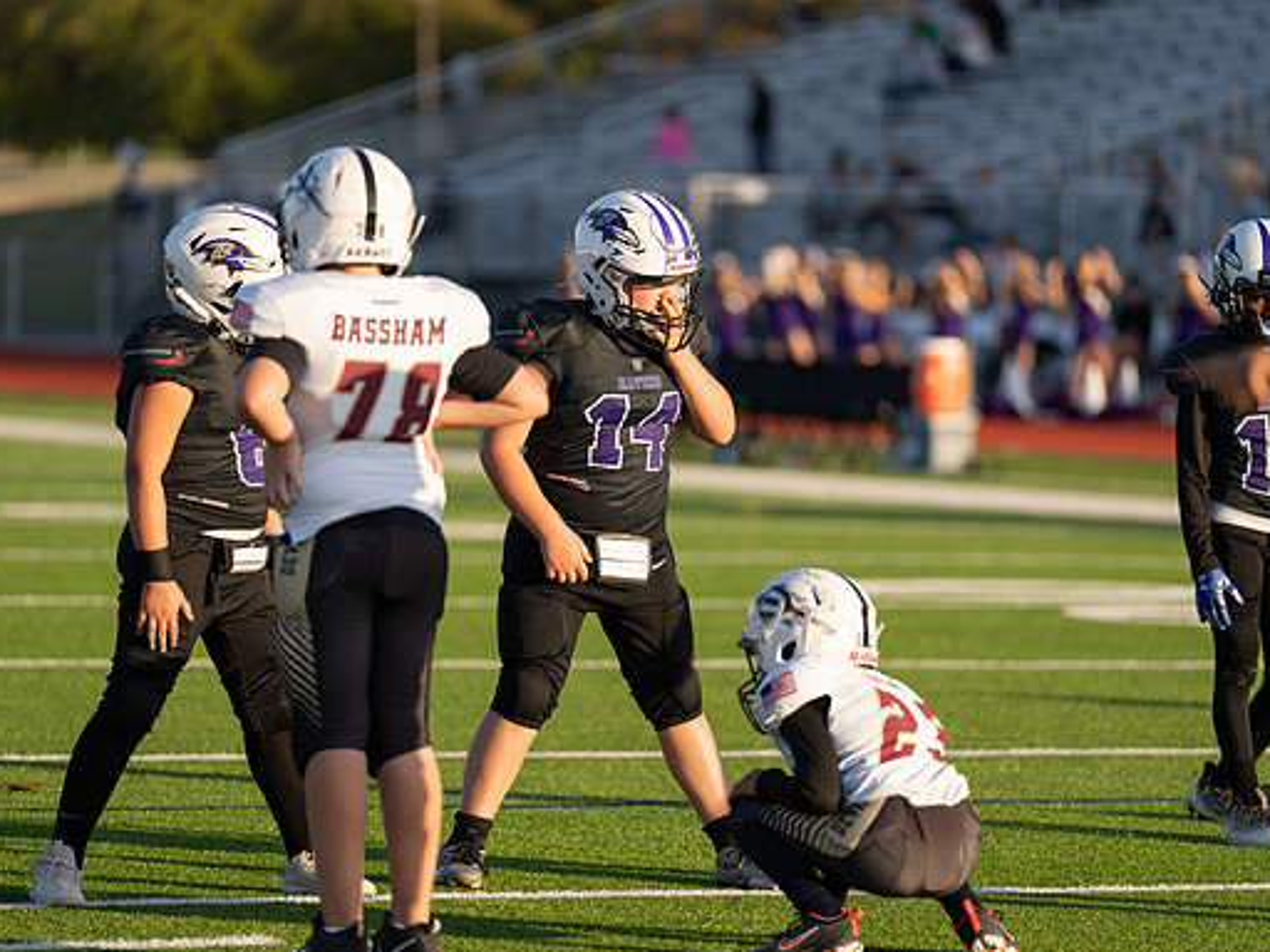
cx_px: 628
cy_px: 477
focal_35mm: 218
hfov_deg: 9.1
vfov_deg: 6.8
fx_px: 7998
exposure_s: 1/1600
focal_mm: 200
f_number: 2.8
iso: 160
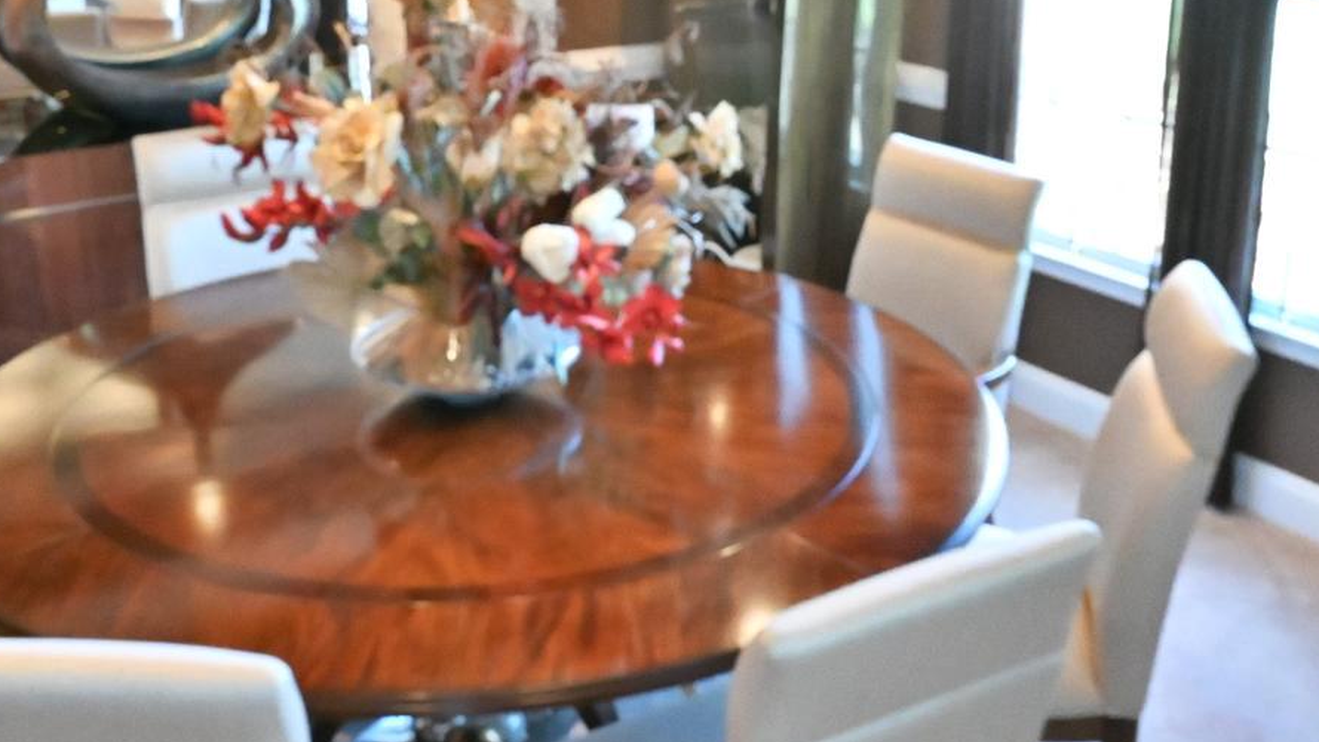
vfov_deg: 28.6
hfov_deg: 49.4
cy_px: 197
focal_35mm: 41
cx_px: 622
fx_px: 1434
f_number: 9
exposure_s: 1/80
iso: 32000
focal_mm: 17
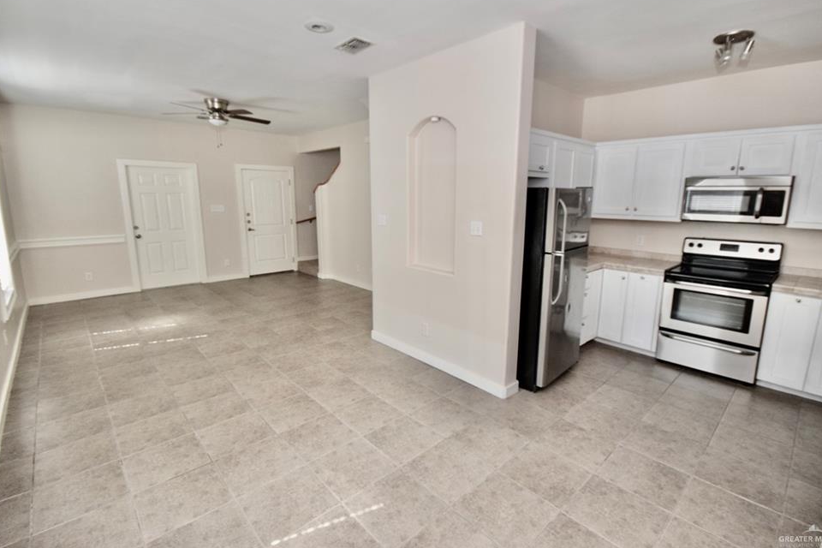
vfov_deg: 73.7
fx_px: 365
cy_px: 265
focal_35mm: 16
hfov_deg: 96.7
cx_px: 419
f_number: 8
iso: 800
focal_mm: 10
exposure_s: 1/20
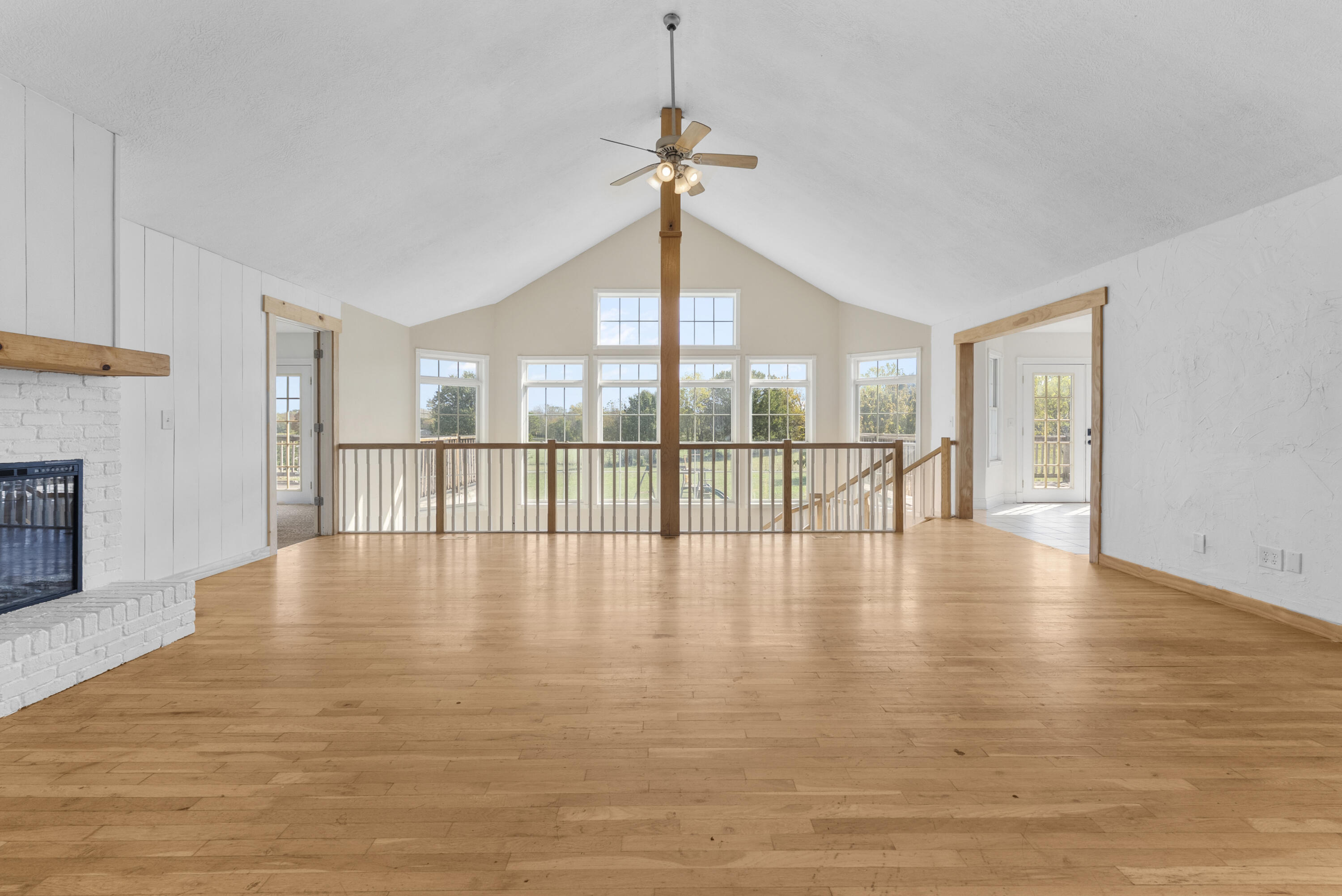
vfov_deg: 81.3
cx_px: 671
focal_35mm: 14
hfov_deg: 104.2
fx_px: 522
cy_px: 448
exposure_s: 1/40
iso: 640
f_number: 9
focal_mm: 14
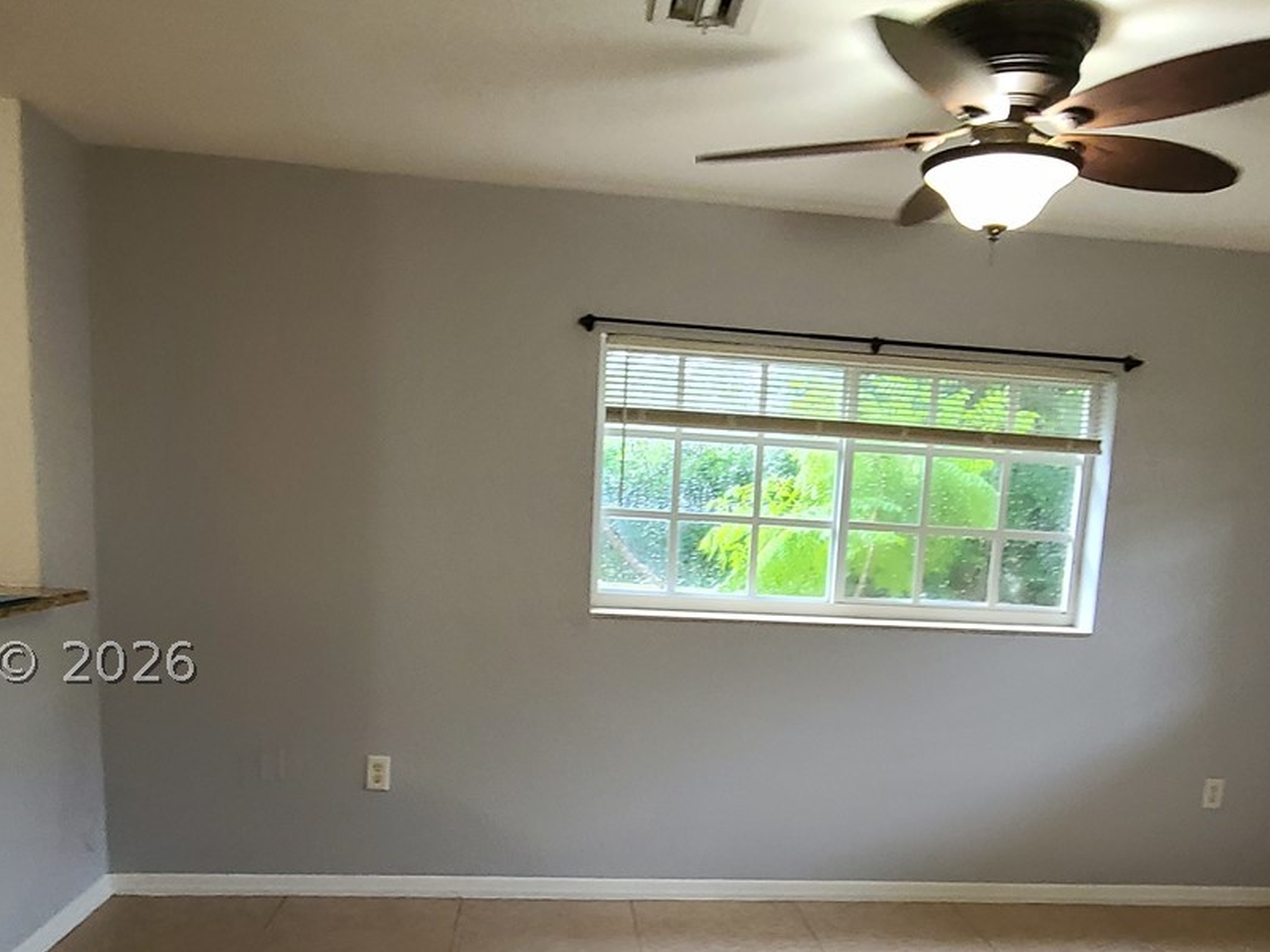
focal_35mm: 26
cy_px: 662
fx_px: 954
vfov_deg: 51.7
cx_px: 683
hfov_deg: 67.2
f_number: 2.2
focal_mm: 2.2
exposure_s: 1/60
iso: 400
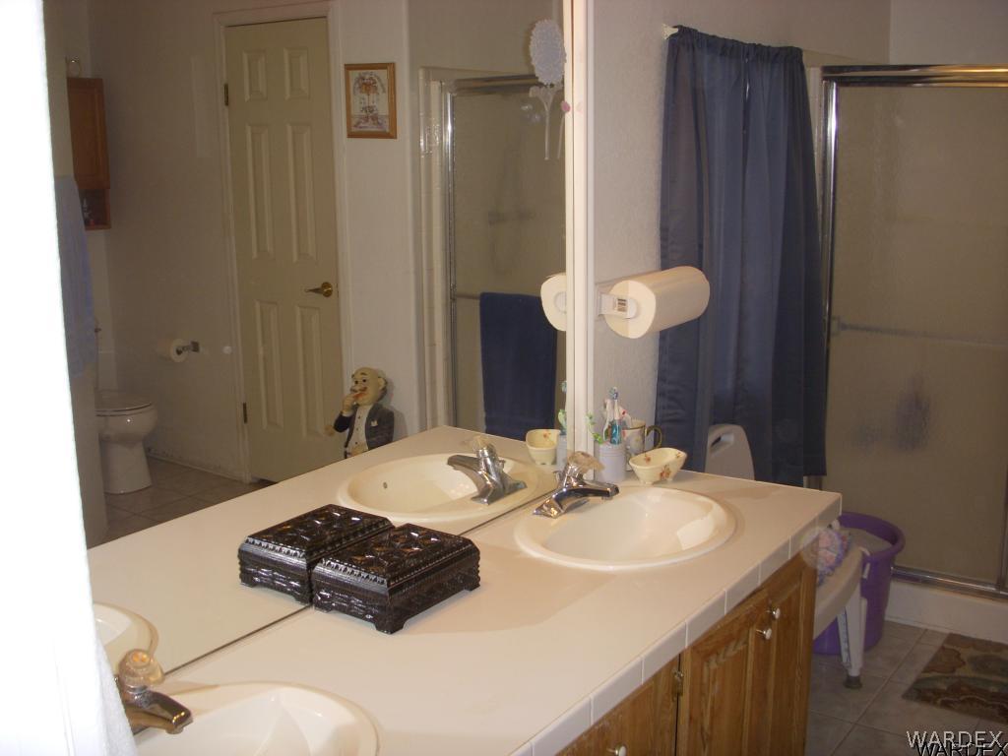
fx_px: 1107
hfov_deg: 49.0
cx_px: 504
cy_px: 378
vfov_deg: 37.7
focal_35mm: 38
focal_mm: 6.3
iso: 125
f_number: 3.3
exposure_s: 1/40
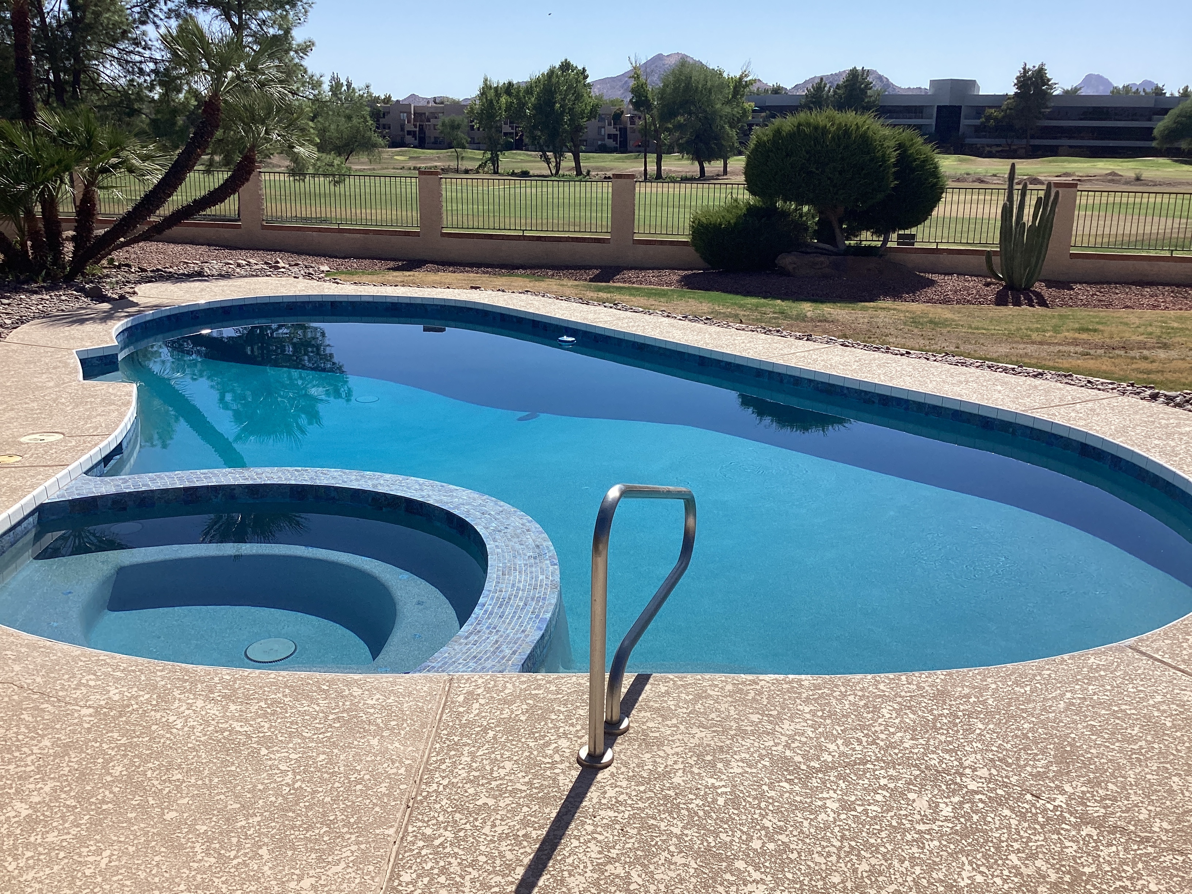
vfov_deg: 45.4
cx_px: 596
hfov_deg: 58.4
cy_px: 447
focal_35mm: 31
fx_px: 1067
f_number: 2.4
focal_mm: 3.3
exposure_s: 1/2092
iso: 25
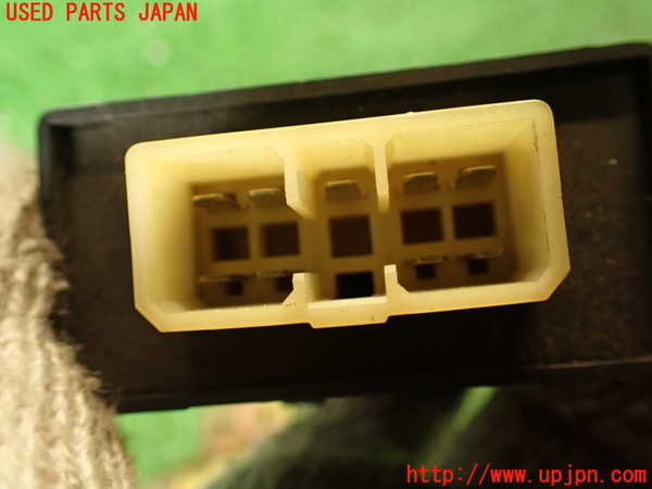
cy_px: 244
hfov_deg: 56.8
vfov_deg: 44.2
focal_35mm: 32
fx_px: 603
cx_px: 326
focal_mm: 5.79
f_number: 2.4
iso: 320
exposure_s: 1/30
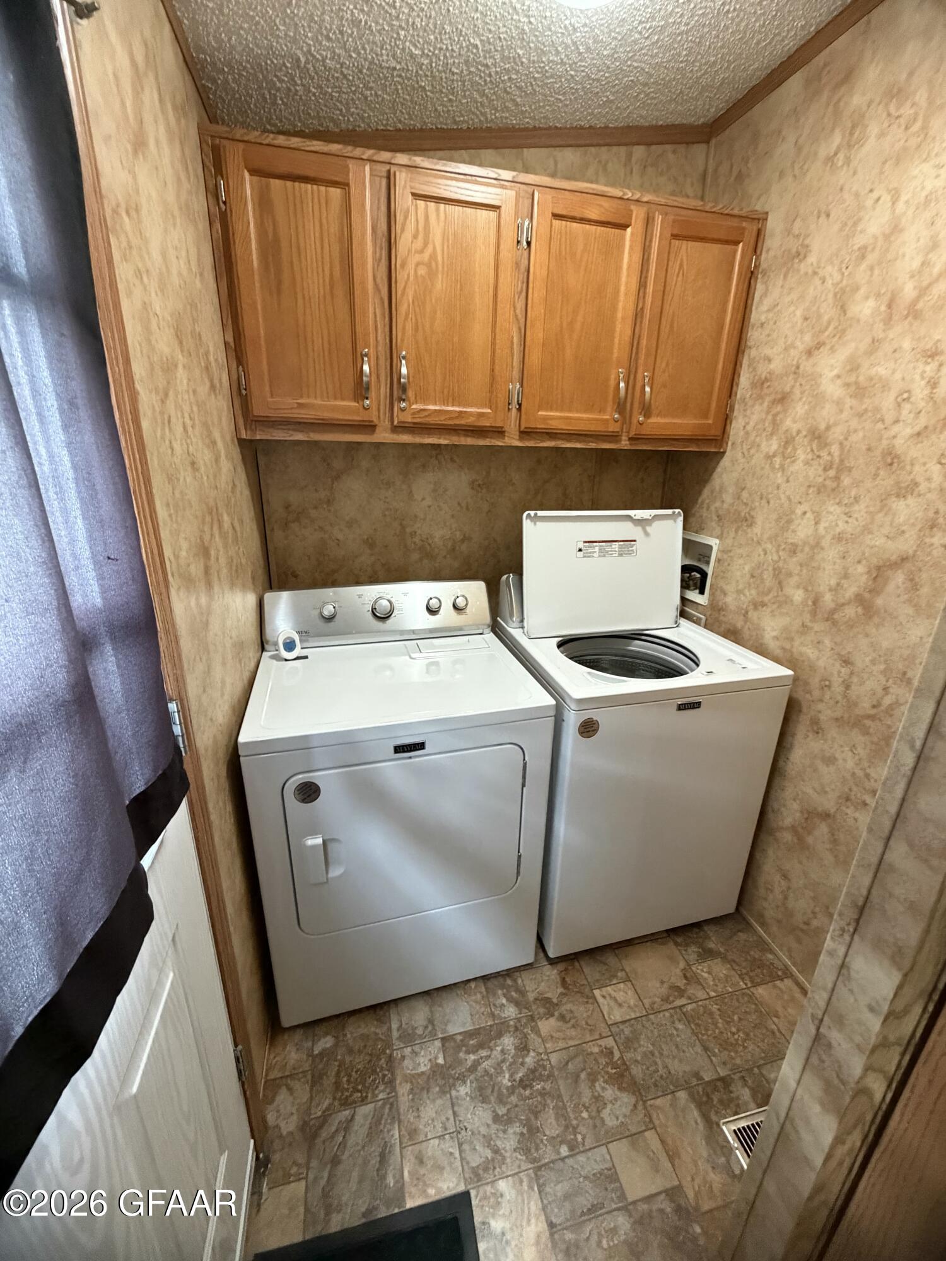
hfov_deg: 85.7
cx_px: 473
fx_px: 510
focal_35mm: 14
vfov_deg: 102.1
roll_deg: -0.9
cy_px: 630
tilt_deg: -18.2
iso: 640
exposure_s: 1/60
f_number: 2.2
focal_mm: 2.22
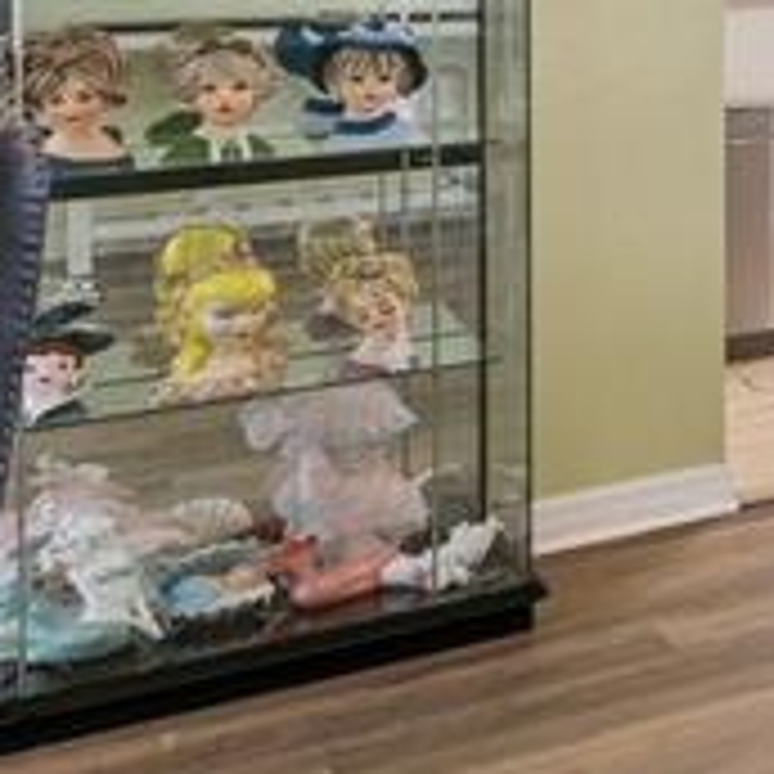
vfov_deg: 22.6
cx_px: 2088
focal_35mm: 71
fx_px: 1796
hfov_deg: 13.1
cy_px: -126
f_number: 11
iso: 800
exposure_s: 1/20
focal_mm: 14
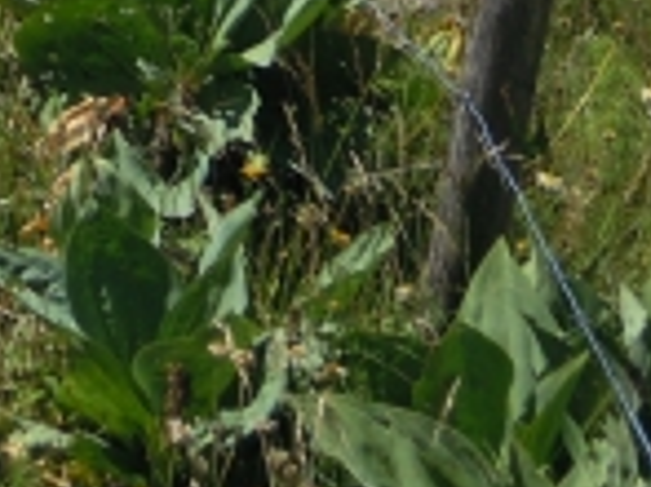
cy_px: -770
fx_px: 3683
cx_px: -394
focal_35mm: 196
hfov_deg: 9.7
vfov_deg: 7.0
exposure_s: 1/250
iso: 100
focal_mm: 6.4
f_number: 8.5
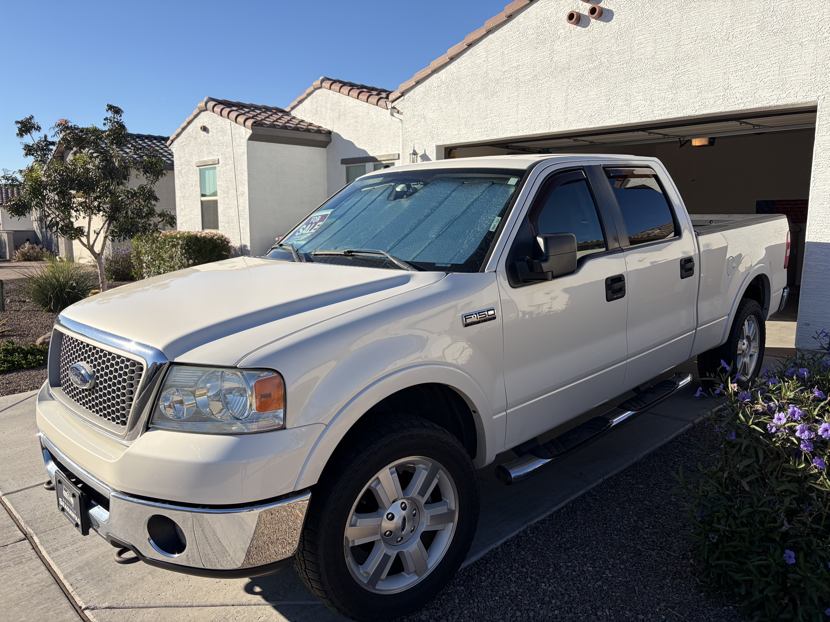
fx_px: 623
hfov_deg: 67.3
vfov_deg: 53.1
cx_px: 415
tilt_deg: -9.1
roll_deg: +0.6
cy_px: 311
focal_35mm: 26
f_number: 1.6
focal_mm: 5.96
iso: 50
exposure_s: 1/3279
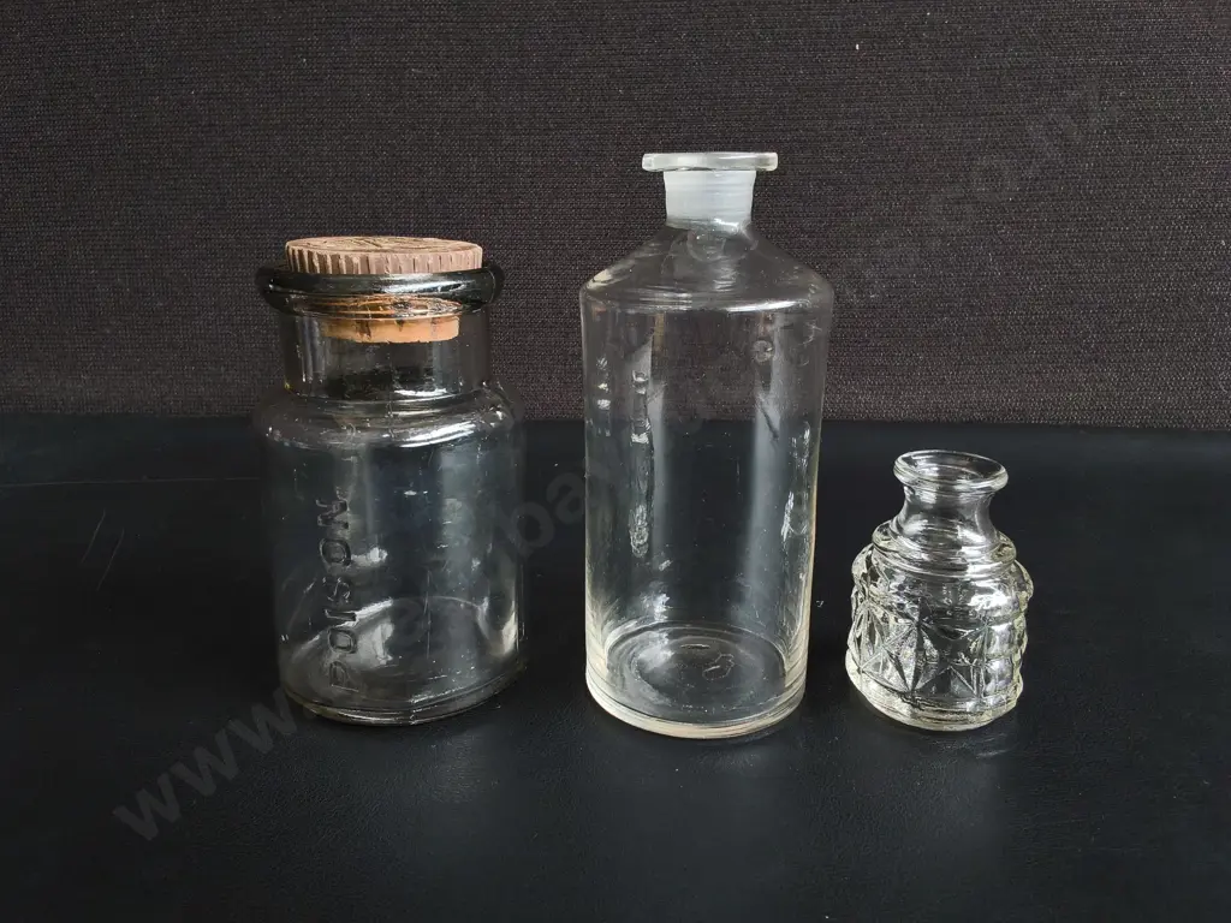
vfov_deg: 51.4
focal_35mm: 27
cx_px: 616
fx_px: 960
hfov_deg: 65.3
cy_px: 462
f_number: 2
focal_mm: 2.87
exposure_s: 1/100
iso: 80
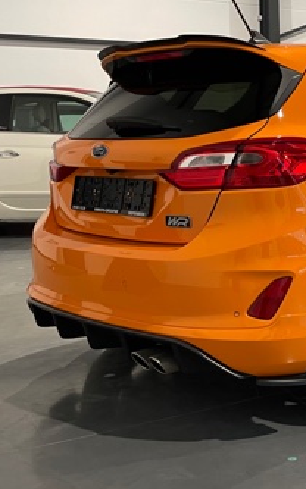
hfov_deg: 22.4
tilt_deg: -3.1
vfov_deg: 37.8
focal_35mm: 53
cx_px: 375
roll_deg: +0.7
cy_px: 164
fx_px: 707
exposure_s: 1/50
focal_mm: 4.2
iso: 100
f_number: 1.6
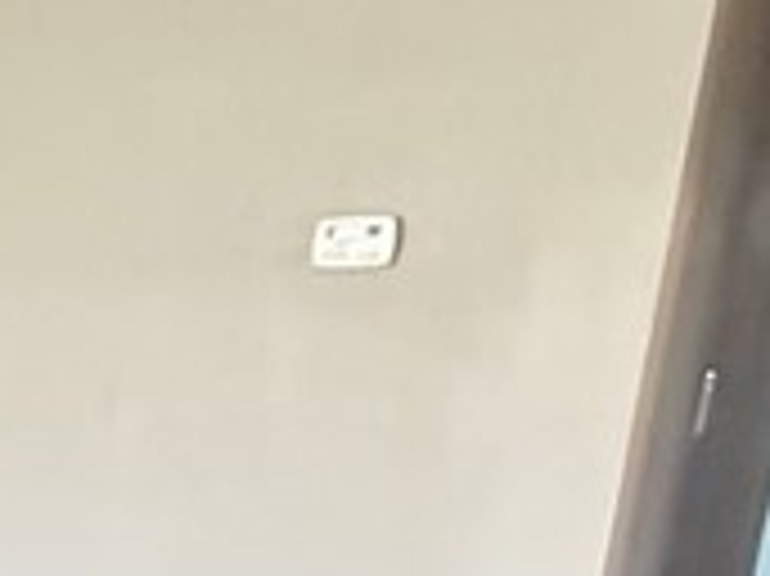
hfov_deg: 15.9
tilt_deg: -12.6
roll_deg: +0.1
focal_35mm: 84
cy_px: 756
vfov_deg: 16.5
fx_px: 1867
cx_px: -923
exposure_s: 1/60
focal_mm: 2.22
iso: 1000
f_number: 2.2
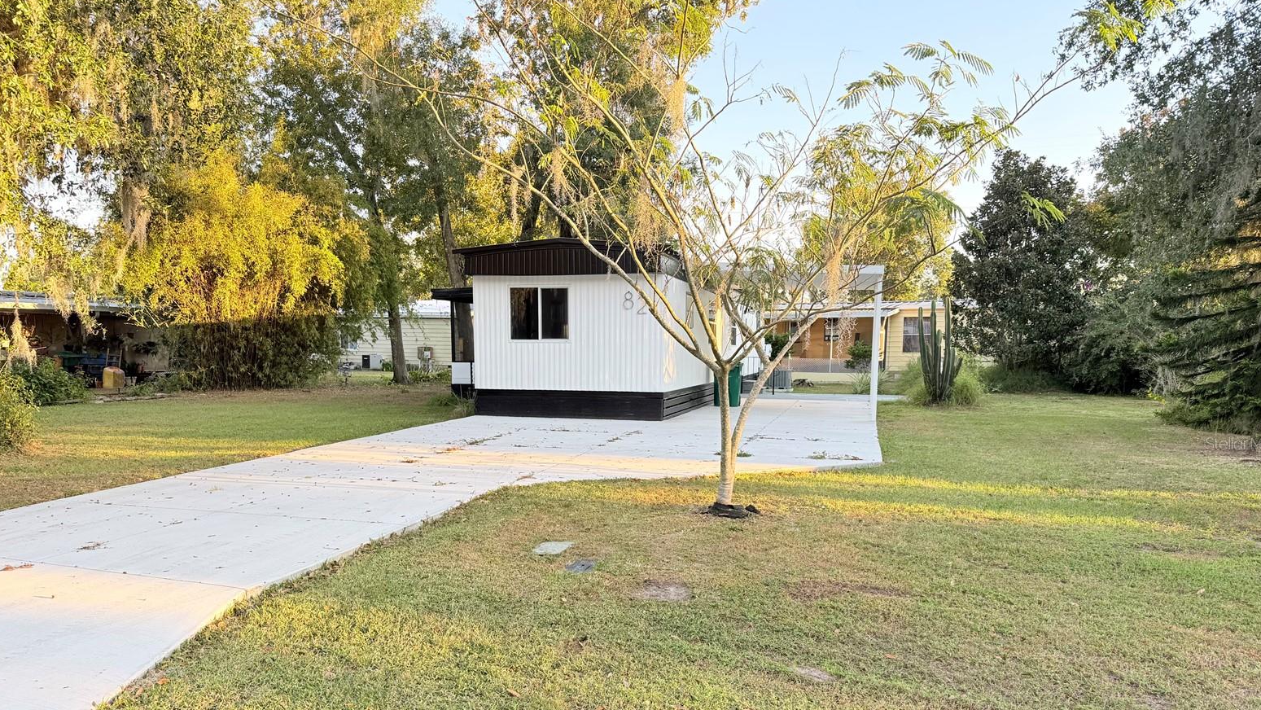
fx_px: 903
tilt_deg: -6.3
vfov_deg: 42.6
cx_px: 631
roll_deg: -0.1
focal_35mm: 27
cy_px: 443
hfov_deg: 69.8
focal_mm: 6.76
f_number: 1.78
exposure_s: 1/239
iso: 80
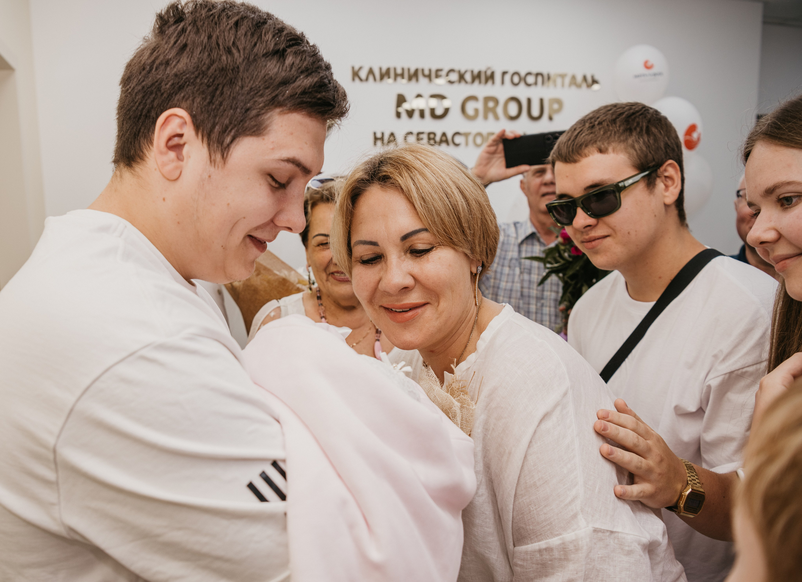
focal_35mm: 28
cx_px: 313
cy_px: 326
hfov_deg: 62.5
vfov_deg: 48.0
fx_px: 653
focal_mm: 24
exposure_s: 1/160
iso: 320
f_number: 4
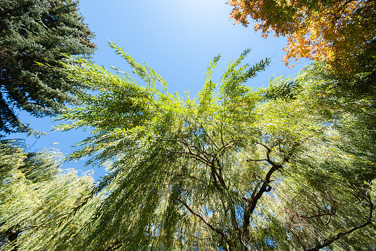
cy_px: 125
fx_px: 148
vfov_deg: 80.6
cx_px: 187
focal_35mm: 14
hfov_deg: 103.6
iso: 100
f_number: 5
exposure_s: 1/125
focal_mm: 14
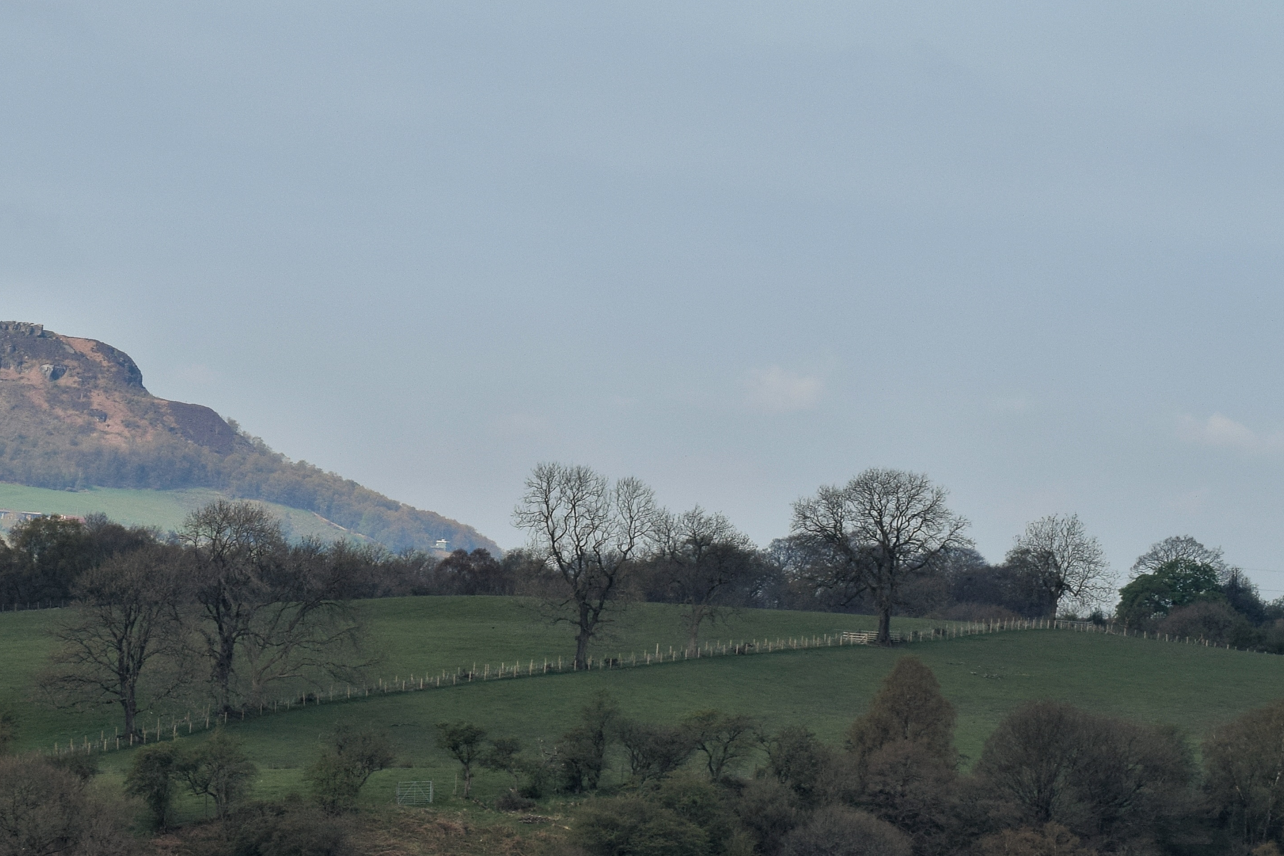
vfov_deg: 5.1
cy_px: 370
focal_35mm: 267
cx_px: 156
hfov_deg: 7.7
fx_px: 9524
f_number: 16
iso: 160
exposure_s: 1/125
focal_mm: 85
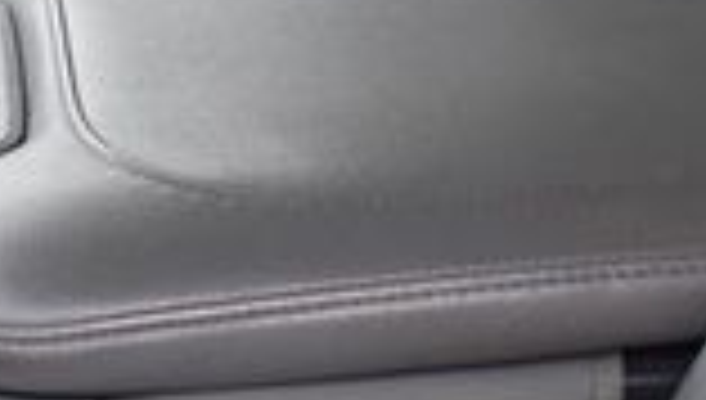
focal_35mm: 115
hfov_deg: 18.6
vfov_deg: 10.3
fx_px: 2157
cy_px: -187
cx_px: 288
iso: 800
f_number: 3.5
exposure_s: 1/200
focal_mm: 18
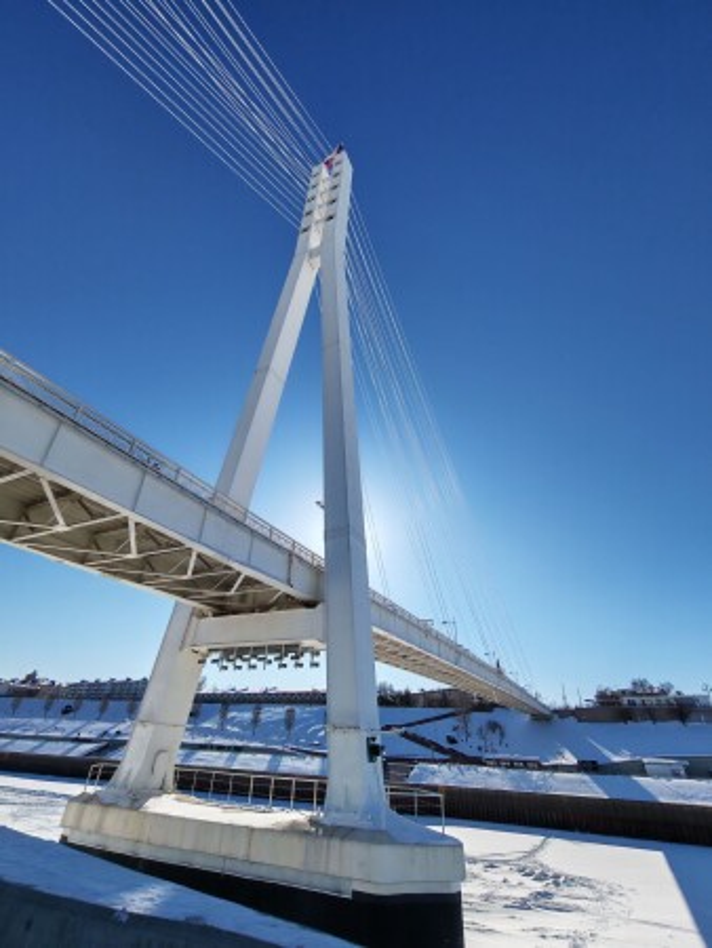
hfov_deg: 78.2
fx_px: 438
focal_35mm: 16
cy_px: 474
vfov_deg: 94.5
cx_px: 356
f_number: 2.2
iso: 50
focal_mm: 1.96
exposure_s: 1/2200
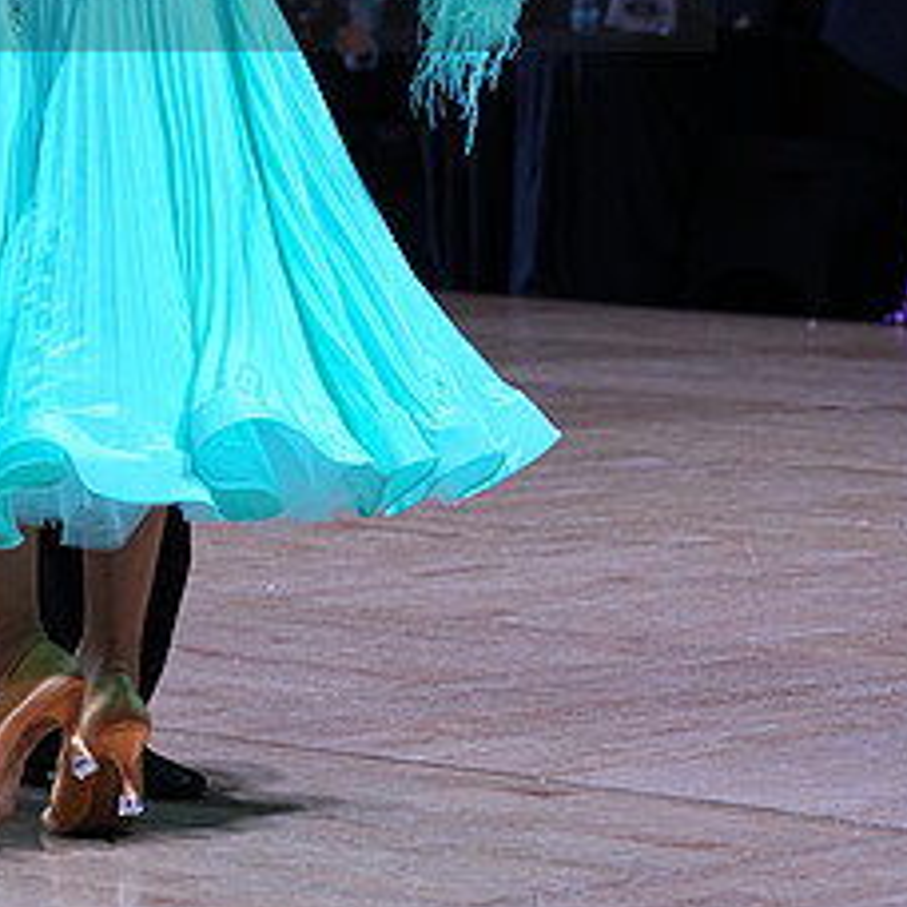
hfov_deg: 9.0
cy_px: -80
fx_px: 5781
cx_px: 169
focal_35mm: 195
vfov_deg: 8.9
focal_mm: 90
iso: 1000
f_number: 4
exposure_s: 1/500
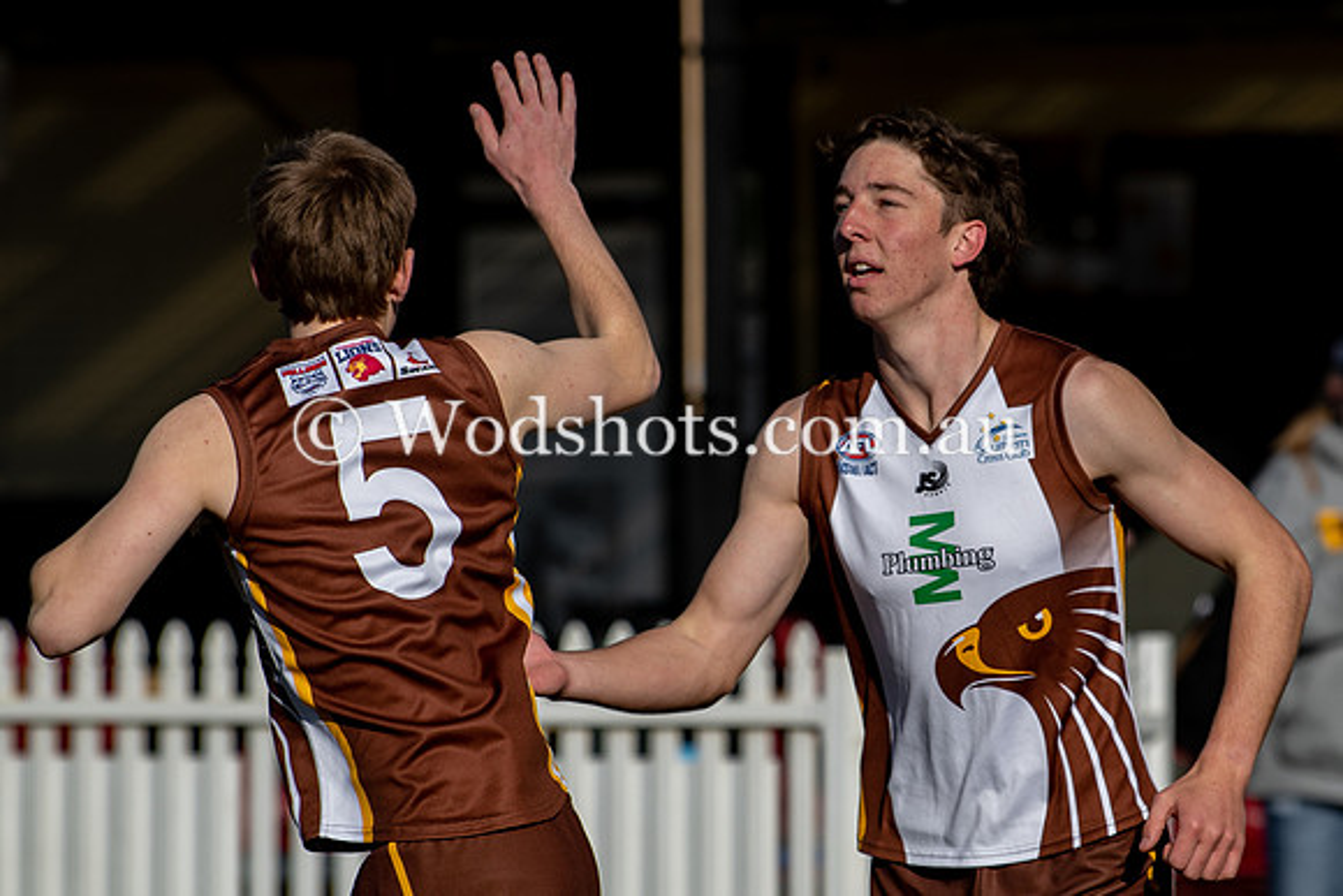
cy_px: 474
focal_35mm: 601
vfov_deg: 2.3
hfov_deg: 3.4
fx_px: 22418
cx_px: 946
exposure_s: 1/2500
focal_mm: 200
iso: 100
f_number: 3.5
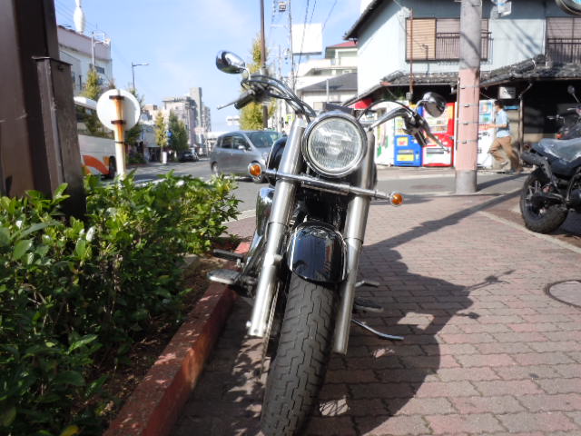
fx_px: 470
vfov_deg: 49.7
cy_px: 218
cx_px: 290
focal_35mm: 28
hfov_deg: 63.4
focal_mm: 5
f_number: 3.7
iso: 100
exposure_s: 1/500
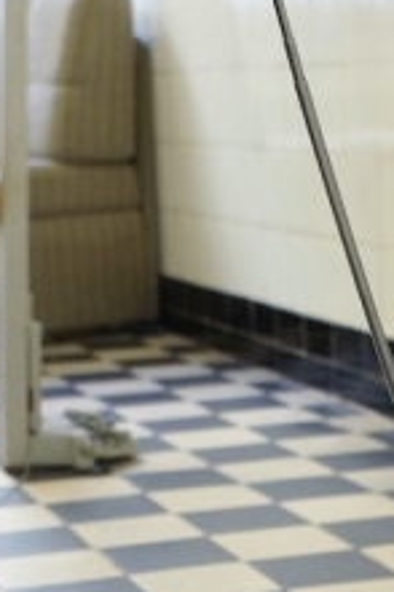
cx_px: 370
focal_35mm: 114
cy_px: 713
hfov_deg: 11.9
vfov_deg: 17.1
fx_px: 1874
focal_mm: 28
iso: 1600
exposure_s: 1/60
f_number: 4.5
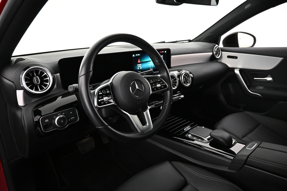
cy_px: 96
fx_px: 191
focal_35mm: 24
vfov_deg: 53.1
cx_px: 144
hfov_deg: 73.7
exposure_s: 1/20
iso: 1600
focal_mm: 16
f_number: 3.5
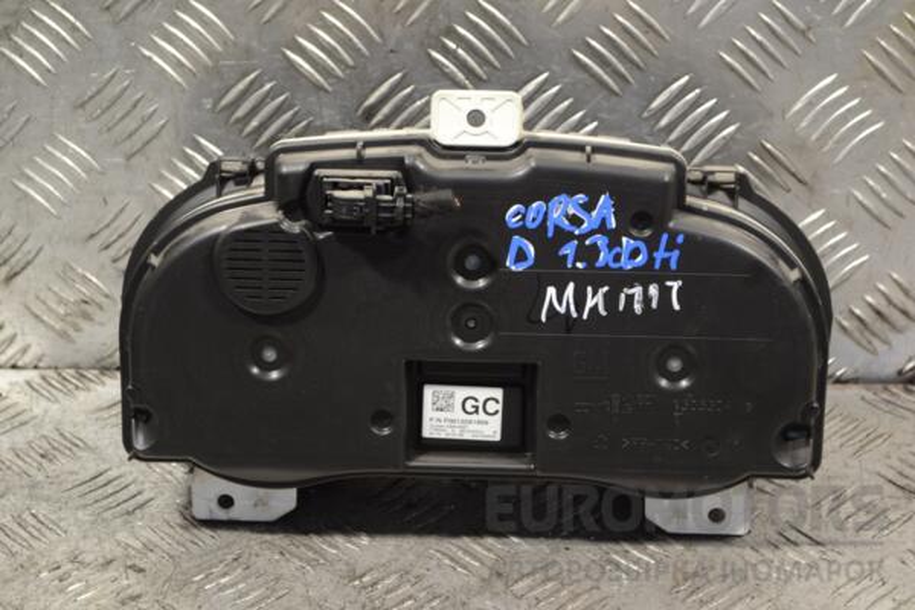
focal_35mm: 82
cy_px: 305
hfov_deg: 24.6
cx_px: 458
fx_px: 2097
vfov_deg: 16.6
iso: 450
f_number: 5.6
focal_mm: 55
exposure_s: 1/30
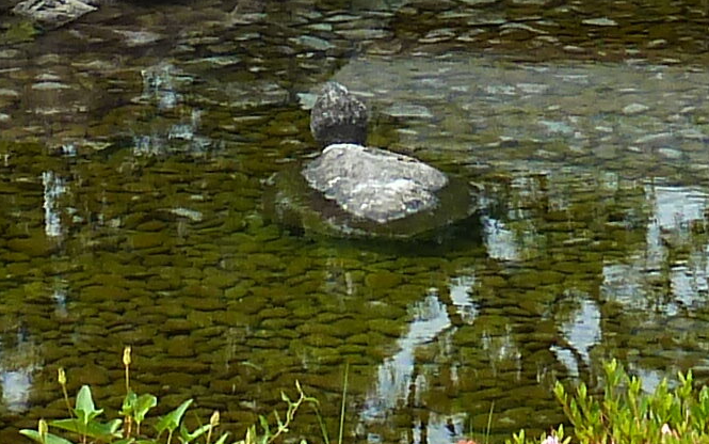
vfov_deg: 6.1
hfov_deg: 10.3
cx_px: 356
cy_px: -708
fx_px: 3943
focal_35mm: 204
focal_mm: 5.3
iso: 80
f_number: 4
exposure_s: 1/250
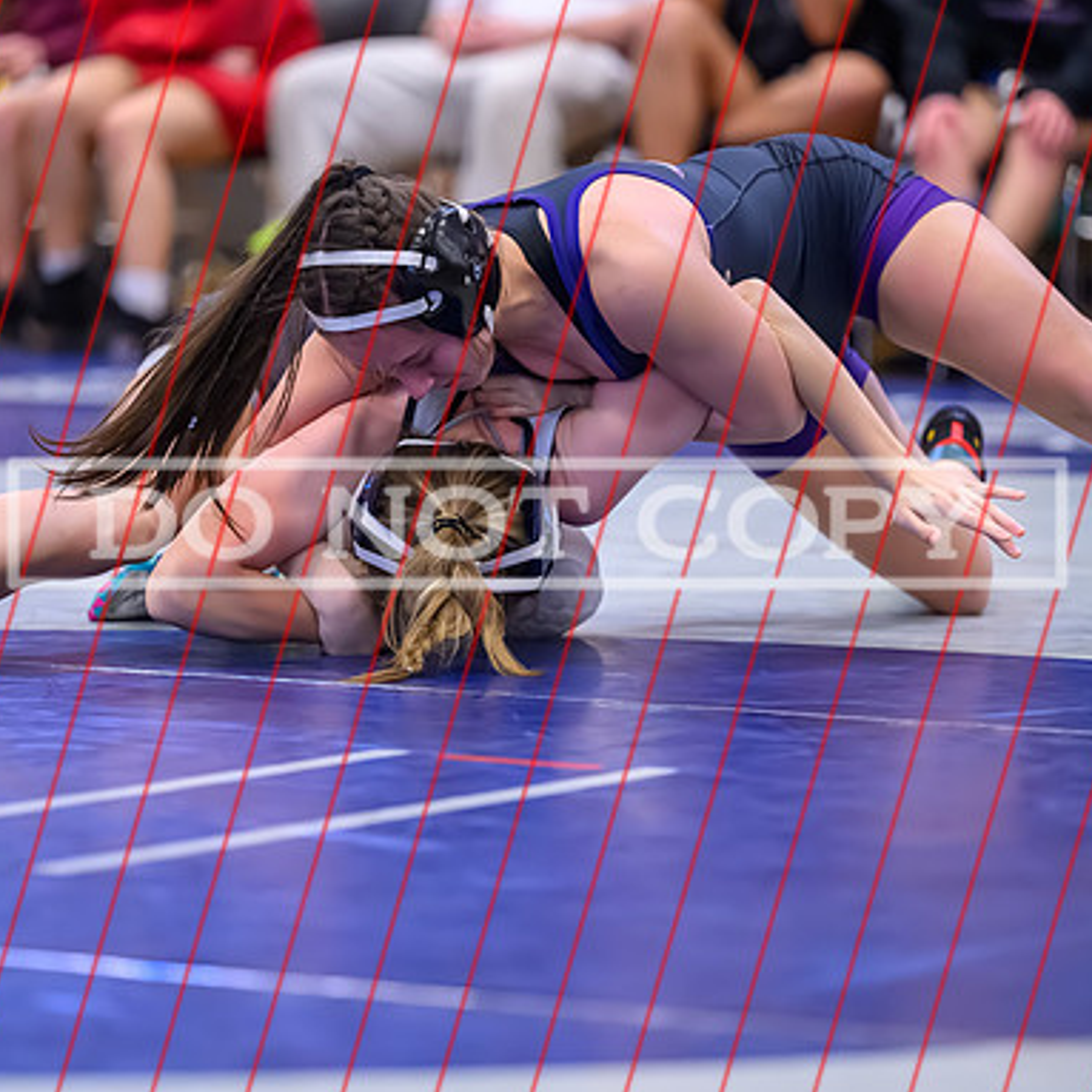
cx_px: 536
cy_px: 543
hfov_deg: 9.1
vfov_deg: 9.1
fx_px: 6888
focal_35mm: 193
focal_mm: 150
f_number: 2.8
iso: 10000
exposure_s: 1/640
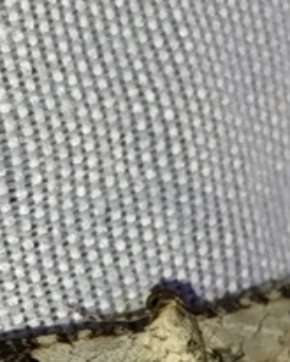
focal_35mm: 255
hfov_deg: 6.1
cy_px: 366
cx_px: 174
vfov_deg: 7.5
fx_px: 2734
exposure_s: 1/50
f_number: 1.7
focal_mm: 5.31
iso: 80
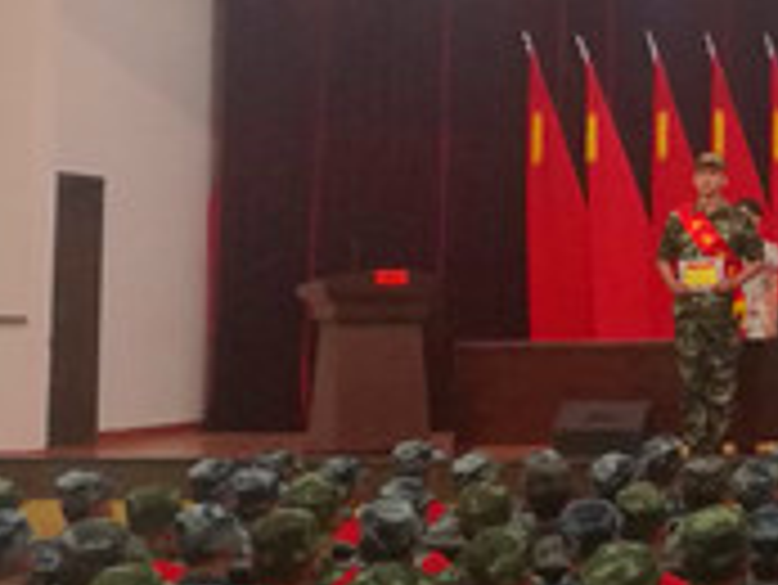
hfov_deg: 14.8
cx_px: 1156
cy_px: -50
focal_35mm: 124
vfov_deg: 11.8
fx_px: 2789
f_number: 2
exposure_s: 1/33.3
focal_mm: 4.04
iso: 200
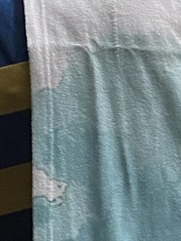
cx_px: 372
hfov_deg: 8.1
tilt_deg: -36.3
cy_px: 212
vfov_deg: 11.3
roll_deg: +3.7
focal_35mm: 174
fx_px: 1210
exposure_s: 1/40
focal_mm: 4.25
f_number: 1.8
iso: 500
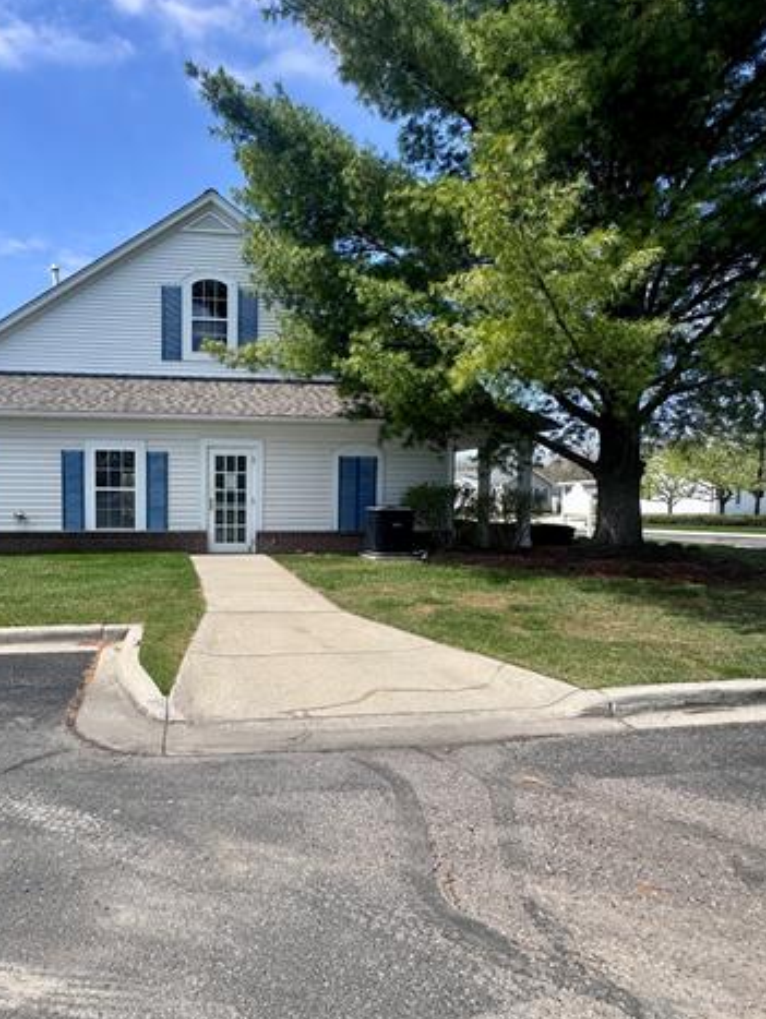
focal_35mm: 23
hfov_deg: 57.6
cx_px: 253
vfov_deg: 73.8
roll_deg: +2.2
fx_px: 678
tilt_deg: -3.0
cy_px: 543
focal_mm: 2.22
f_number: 2.2
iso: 40
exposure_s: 1/1880
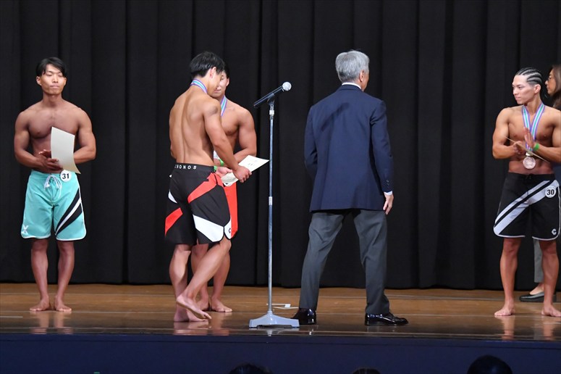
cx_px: 280
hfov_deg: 11.0
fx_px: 2913
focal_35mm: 187
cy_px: 187
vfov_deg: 7.3
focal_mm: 125
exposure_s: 1/400
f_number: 5.6
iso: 8000
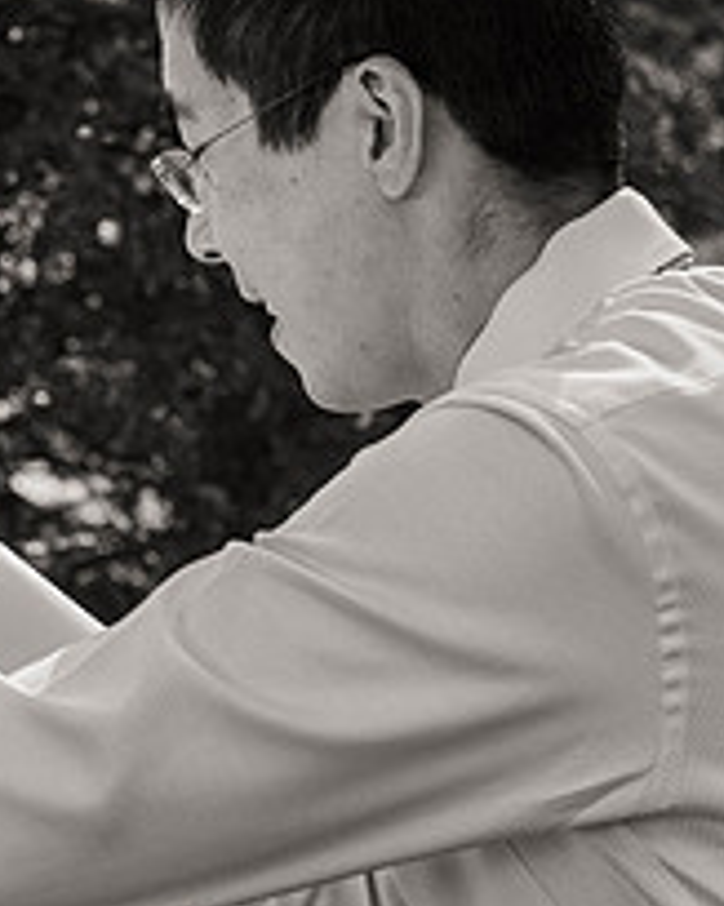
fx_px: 5012
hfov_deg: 8.2
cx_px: -129
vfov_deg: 10.3
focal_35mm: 187
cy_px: 224
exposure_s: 1/1000
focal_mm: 70
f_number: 4.5
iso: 1000
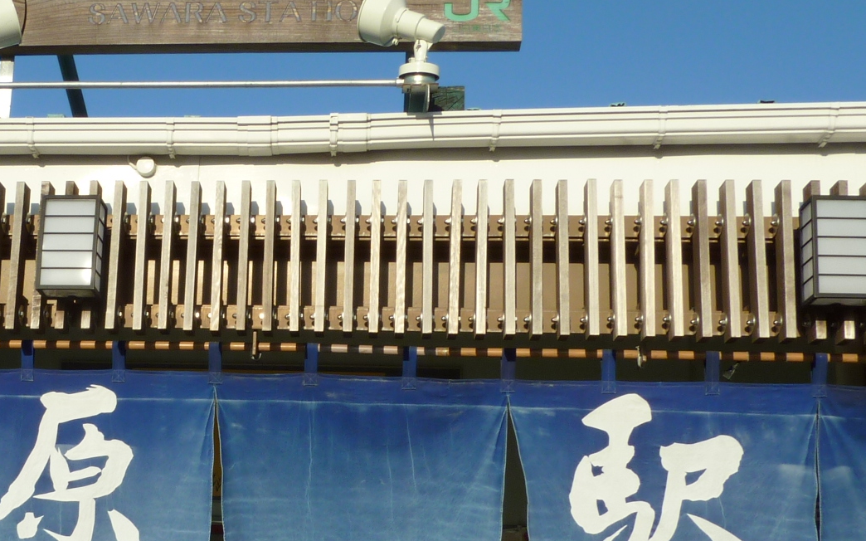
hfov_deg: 37.8
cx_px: 202
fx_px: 1227
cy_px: 400
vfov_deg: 24.6
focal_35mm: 52
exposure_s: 1/500
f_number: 5
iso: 80
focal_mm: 4.1
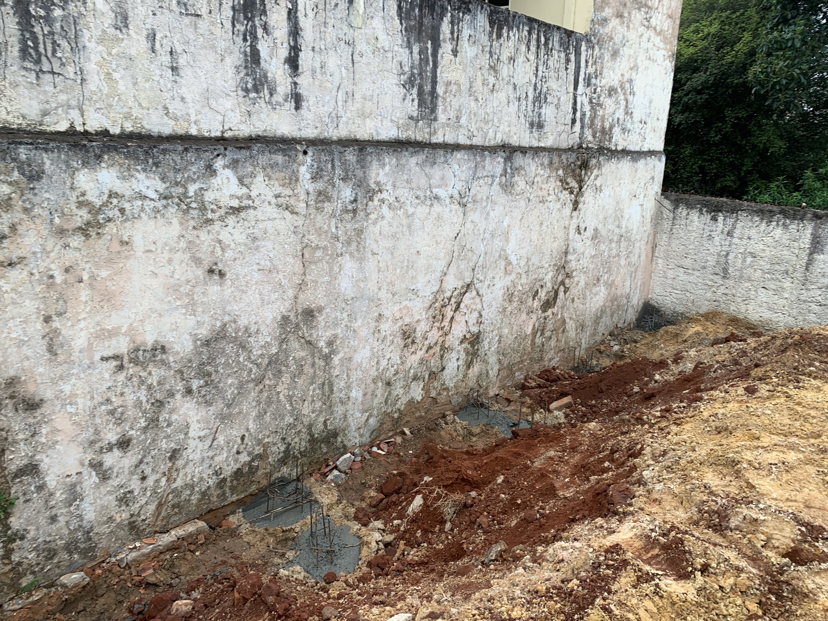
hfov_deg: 67.3
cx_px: 414
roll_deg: -1.6
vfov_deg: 53.1
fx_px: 622
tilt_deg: -13.3
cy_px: 310
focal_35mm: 26
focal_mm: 4.25
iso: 25
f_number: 1.8
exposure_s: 1/153
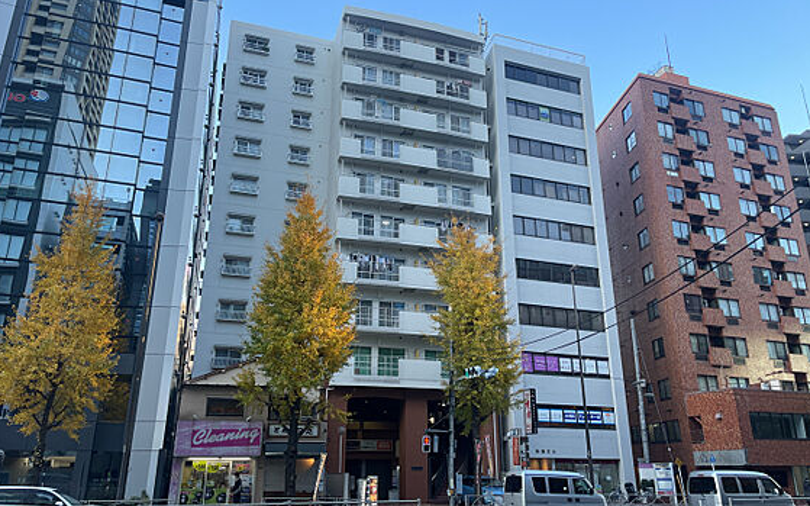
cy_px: 260
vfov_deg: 44.5
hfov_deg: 66.5
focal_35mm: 28
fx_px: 618
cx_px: 406
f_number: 1.6
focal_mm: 4.2
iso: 32
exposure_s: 1/230
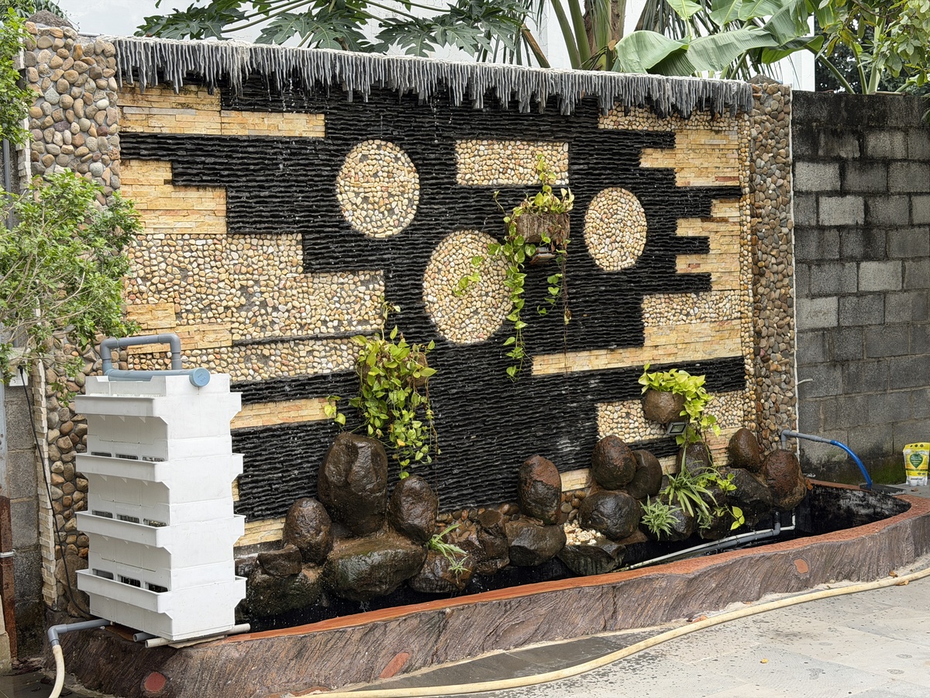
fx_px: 1290
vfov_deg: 30.3
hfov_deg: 39.7
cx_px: 465
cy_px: 349
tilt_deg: -2.7
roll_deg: +2.8
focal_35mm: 48
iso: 64
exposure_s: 1/1041
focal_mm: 6.76
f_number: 1.78
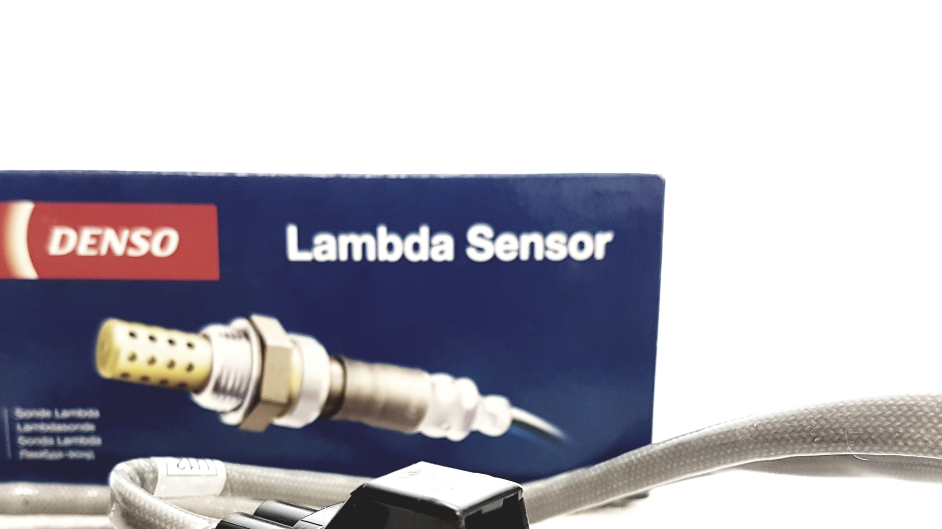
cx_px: 408
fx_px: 1024
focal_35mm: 41
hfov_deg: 49.3
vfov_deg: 28.2
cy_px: 443
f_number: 1.7
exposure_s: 1/50
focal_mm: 4.2
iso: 100
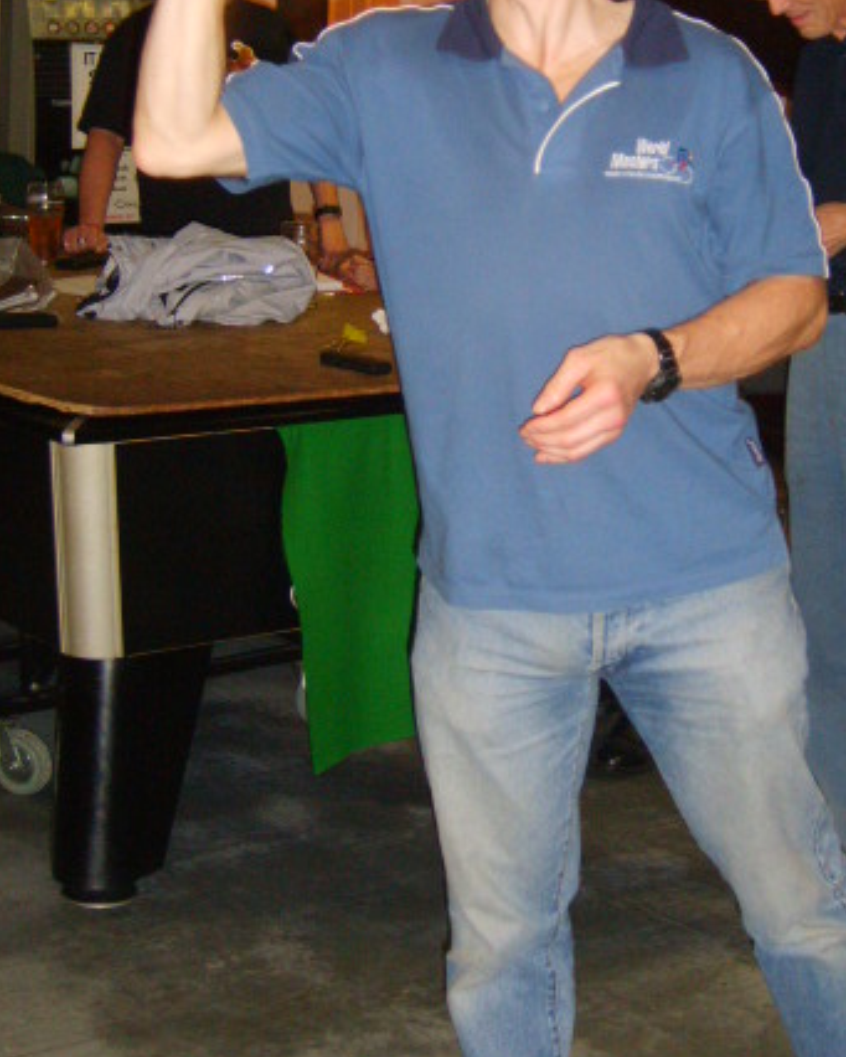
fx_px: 2753
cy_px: 335
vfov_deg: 21.6
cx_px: 568
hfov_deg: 17.4
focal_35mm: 88
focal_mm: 12.3
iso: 326
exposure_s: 1/40
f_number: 3.5
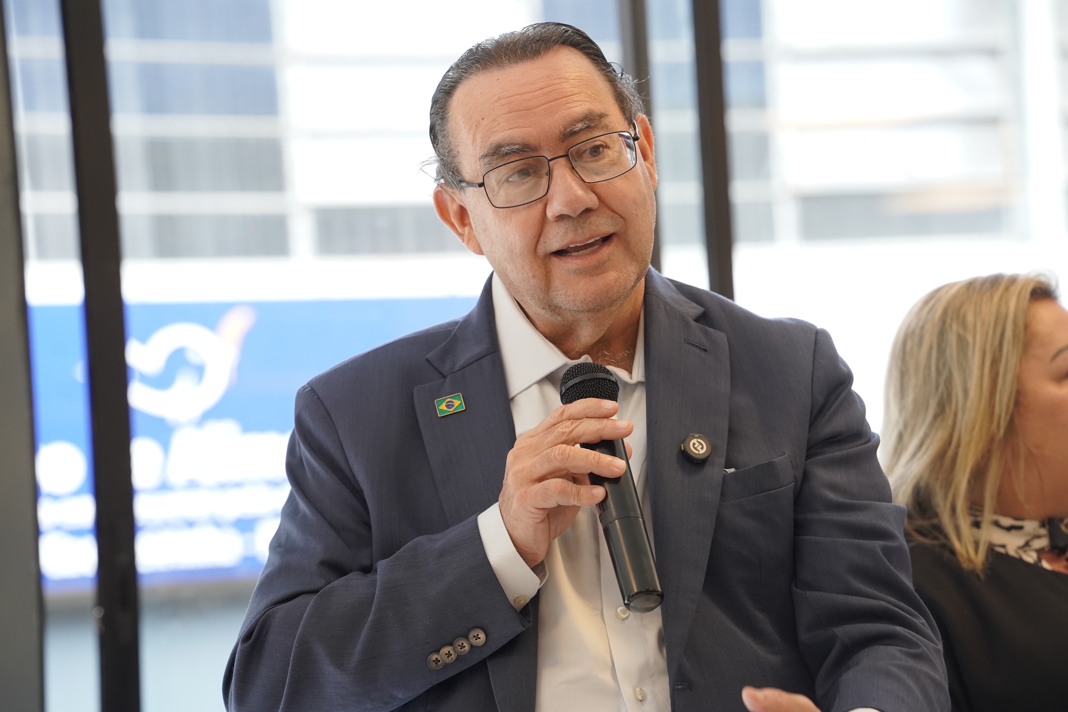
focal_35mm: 159
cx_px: 534
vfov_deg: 8.6
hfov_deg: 12.9
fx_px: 4717
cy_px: 356
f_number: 5.6
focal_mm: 159
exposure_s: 1/200
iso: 3200
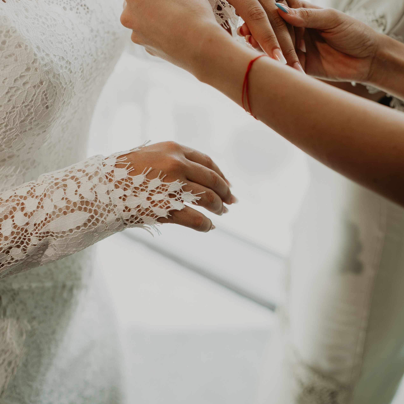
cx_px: 201
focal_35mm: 45
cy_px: 115
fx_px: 594
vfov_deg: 36.9
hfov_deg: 37.6
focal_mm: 35
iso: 320
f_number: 2
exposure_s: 1/400
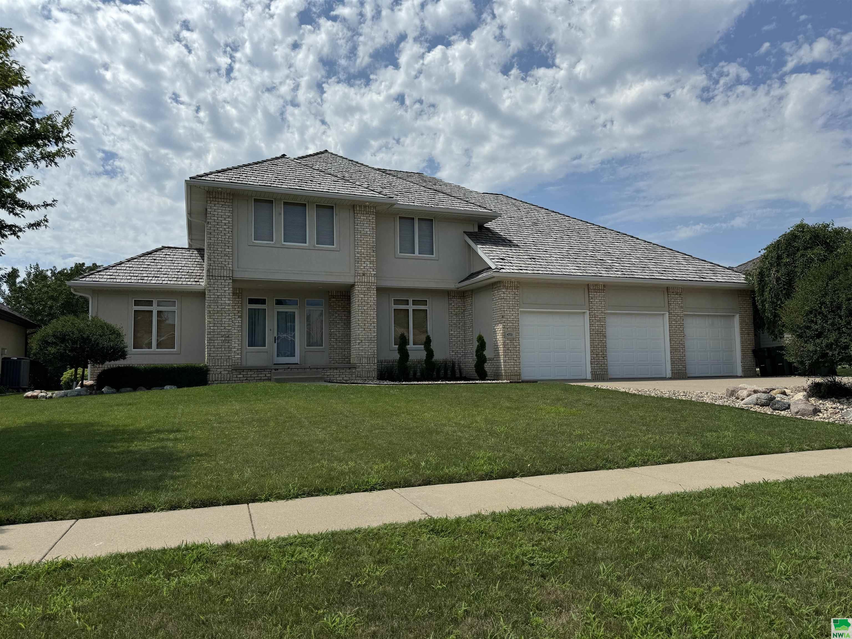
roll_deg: +0.7
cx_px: 426
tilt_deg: +3.1
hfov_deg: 71.6
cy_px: 320
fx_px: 591
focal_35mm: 24
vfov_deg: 56.8
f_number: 1.78
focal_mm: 6.76
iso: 80
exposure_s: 1/7937
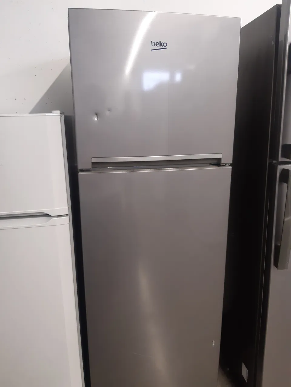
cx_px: 146
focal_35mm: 26
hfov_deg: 53.1
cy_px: 194
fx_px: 291
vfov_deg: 67.3
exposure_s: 1/50
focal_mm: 3.92
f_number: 1.7
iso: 160
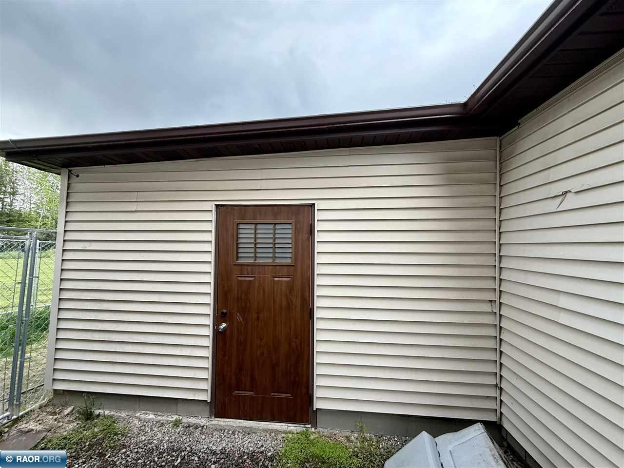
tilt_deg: +2.7
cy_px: 234
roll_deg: -0.5
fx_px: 252
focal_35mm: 14
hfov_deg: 102.1
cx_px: 312
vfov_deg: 85.7
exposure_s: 1/99
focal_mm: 2.22
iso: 80
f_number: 2.2
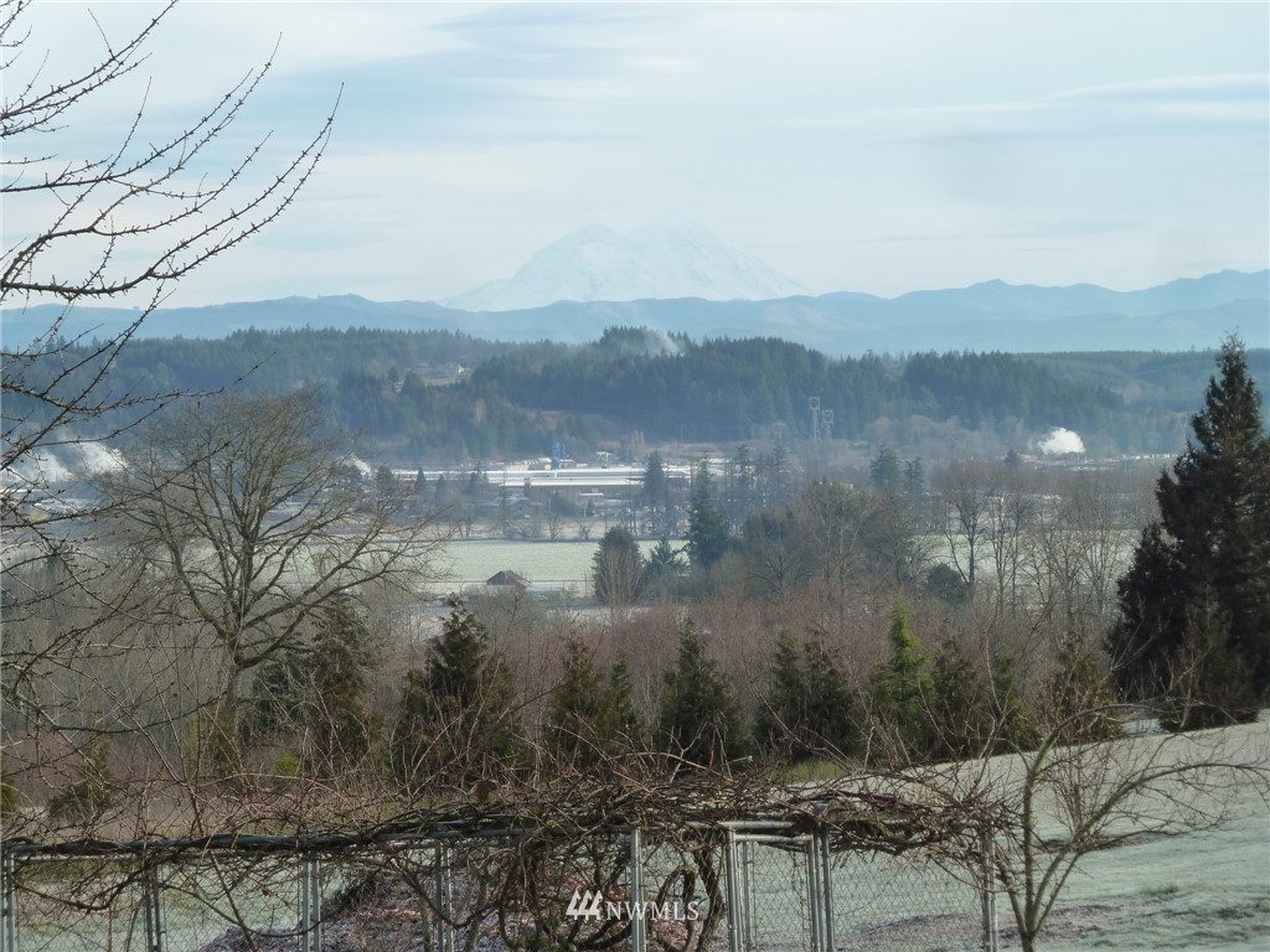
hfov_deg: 14.4
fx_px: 5026
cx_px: 635
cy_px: 476
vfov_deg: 10.8
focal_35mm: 137
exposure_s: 1/250
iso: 125
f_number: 4.5
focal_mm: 22.5
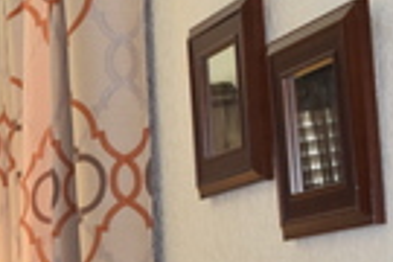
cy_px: 508
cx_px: -189
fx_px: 1397
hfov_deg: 14.9
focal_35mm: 128
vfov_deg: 10.0
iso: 800
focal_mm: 18
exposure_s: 1/100
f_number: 5
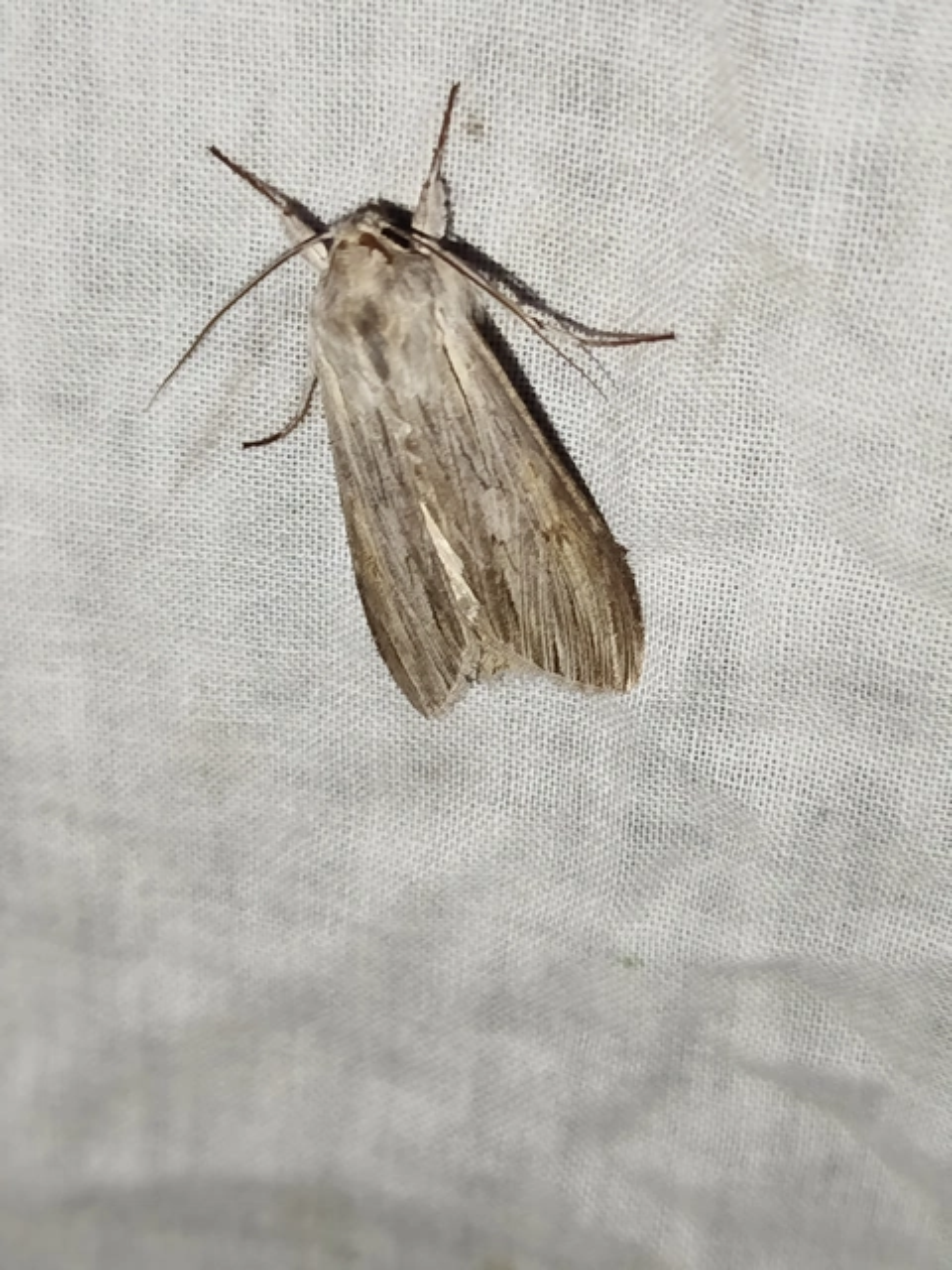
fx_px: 2017
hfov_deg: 26.6
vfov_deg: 34.9
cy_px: 635
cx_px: 476
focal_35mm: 55
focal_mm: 5.31
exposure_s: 1/50
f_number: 1.7
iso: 100
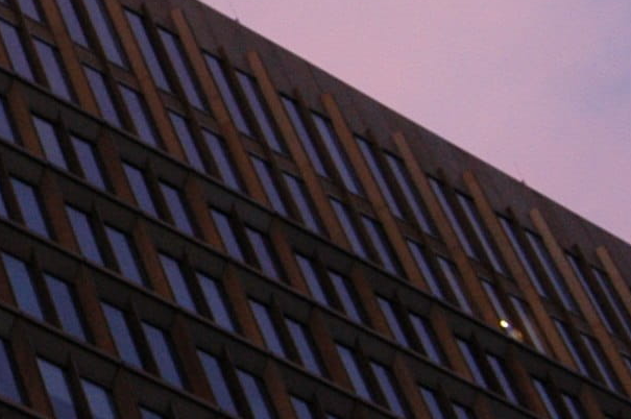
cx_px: -321
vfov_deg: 7.6
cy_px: 52
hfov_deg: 11.0
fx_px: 3134
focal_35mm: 179
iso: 640
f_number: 4.5
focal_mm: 24
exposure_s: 1/80
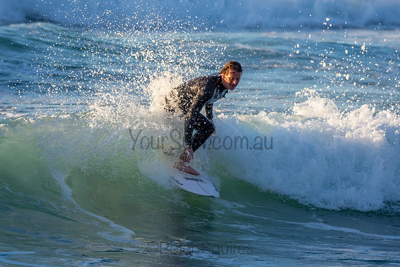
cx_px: 200
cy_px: 134
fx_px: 6335
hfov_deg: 3.6
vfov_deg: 2.4
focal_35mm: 570
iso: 640
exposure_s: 1/1250
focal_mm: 380
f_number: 5.6
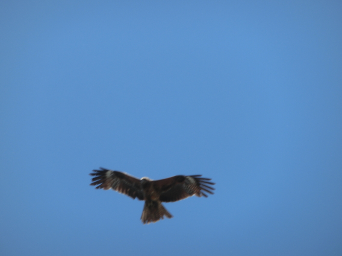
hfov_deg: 6.6
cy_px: 128
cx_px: 171
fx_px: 2964
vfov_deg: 5.0
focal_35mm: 300
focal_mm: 53
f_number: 5.9
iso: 80
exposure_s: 1/320
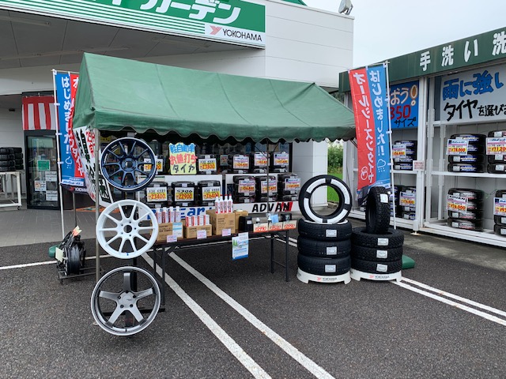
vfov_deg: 53.1
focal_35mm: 26
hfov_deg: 67.3
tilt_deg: -3.7
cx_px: 253
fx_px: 380
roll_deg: +1.6
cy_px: 190
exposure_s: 1/871
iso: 25
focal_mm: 4.25
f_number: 1.8
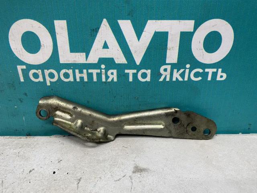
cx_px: 128
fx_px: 193
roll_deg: +0.4
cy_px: 96
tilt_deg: -24.1
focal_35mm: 26
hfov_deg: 67.3
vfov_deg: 53.1
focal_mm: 4.25
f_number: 1.8
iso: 64
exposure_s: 1/50
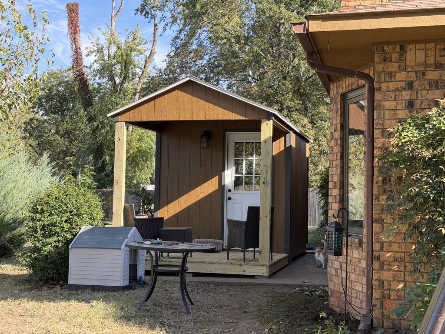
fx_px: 617
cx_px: 222
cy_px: 167
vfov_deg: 30.3
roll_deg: -1.5
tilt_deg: +2.5
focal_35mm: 48
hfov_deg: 39.7
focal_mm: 6.76
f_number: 1.78
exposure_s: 1/962
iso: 100
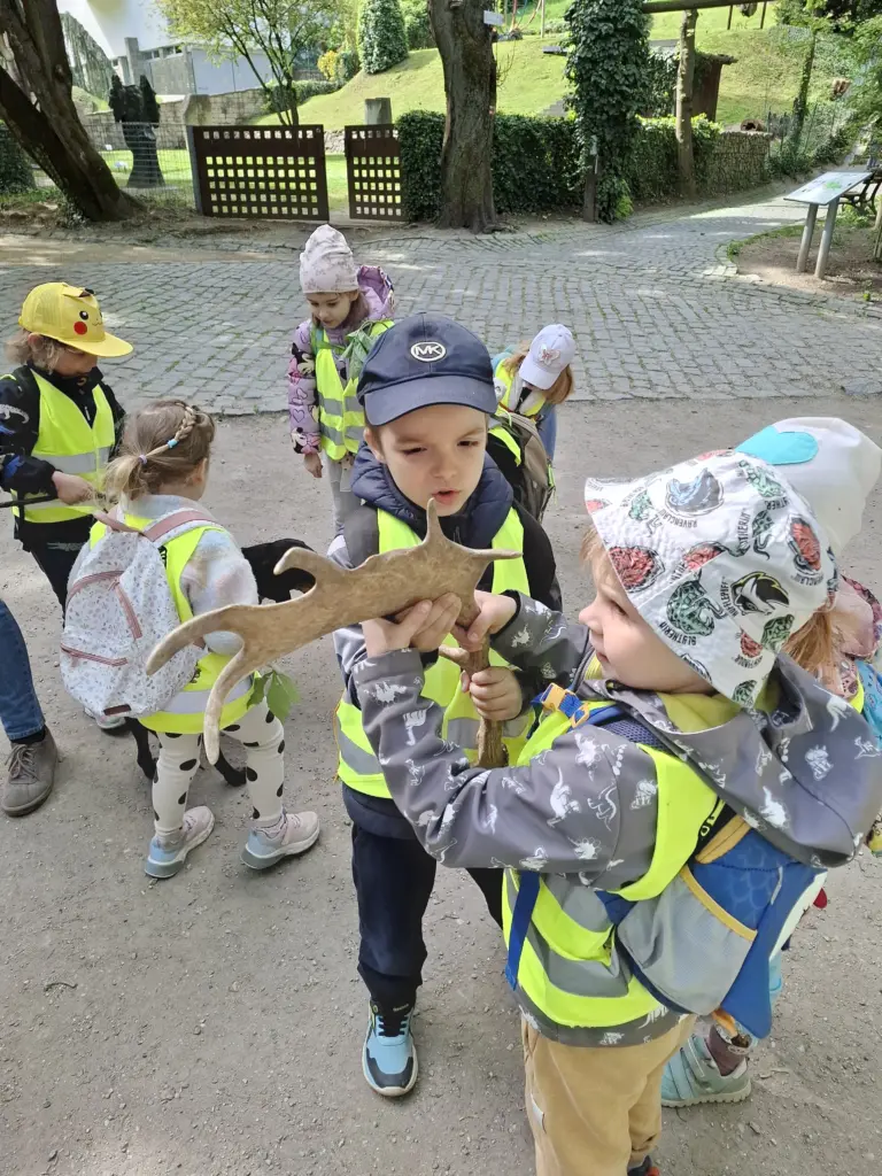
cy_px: 588
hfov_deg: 58.9
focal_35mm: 23
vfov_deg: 73.9
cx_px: 441
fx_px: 781
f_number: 1.8
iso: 50
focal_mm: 5.54
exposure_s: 1/228
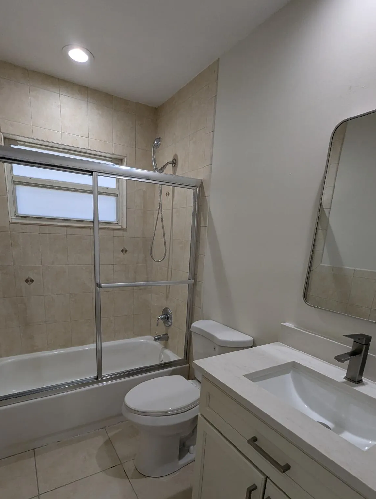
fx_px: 246
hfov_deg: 74.8
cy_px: 306
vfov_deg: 89.5
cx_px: 174
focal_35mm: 17
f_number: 2.2
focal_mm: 1.95
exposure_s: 1/120
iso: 75
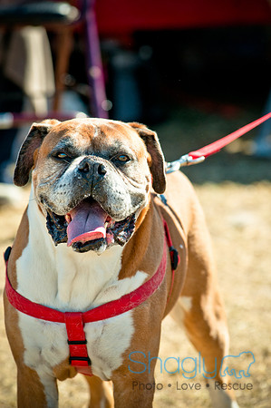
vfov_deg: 6.9
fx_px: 3395
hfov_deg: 4.6
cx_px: 136
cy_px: 204
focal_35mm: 300
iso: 200
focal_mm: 200
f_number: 5
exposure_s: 1/640
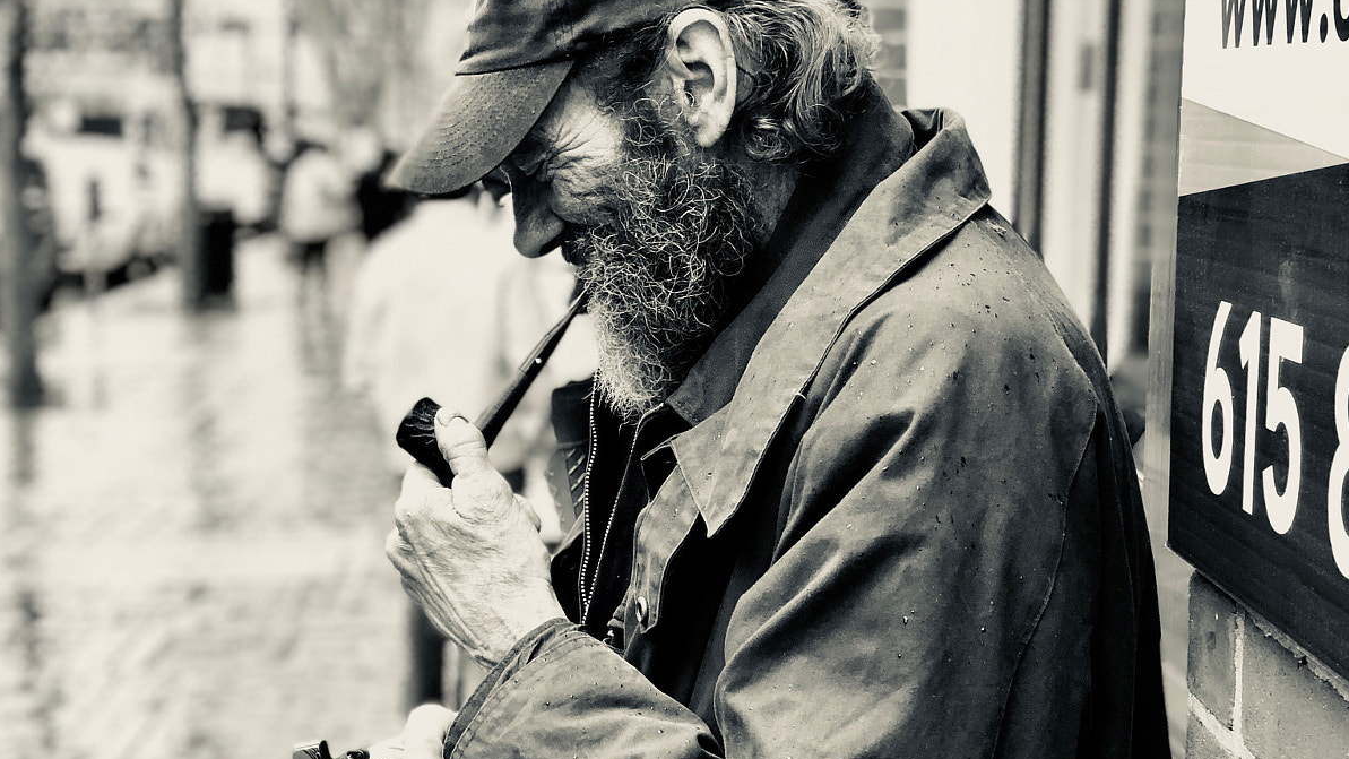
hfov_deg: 27.9
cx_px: 672
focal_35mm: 76
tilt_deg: -6.1
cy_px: 449
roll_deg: -1.0
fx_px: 2718
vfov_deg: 15.9
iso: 32
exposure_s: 1/60
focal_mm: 6
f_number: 2.4
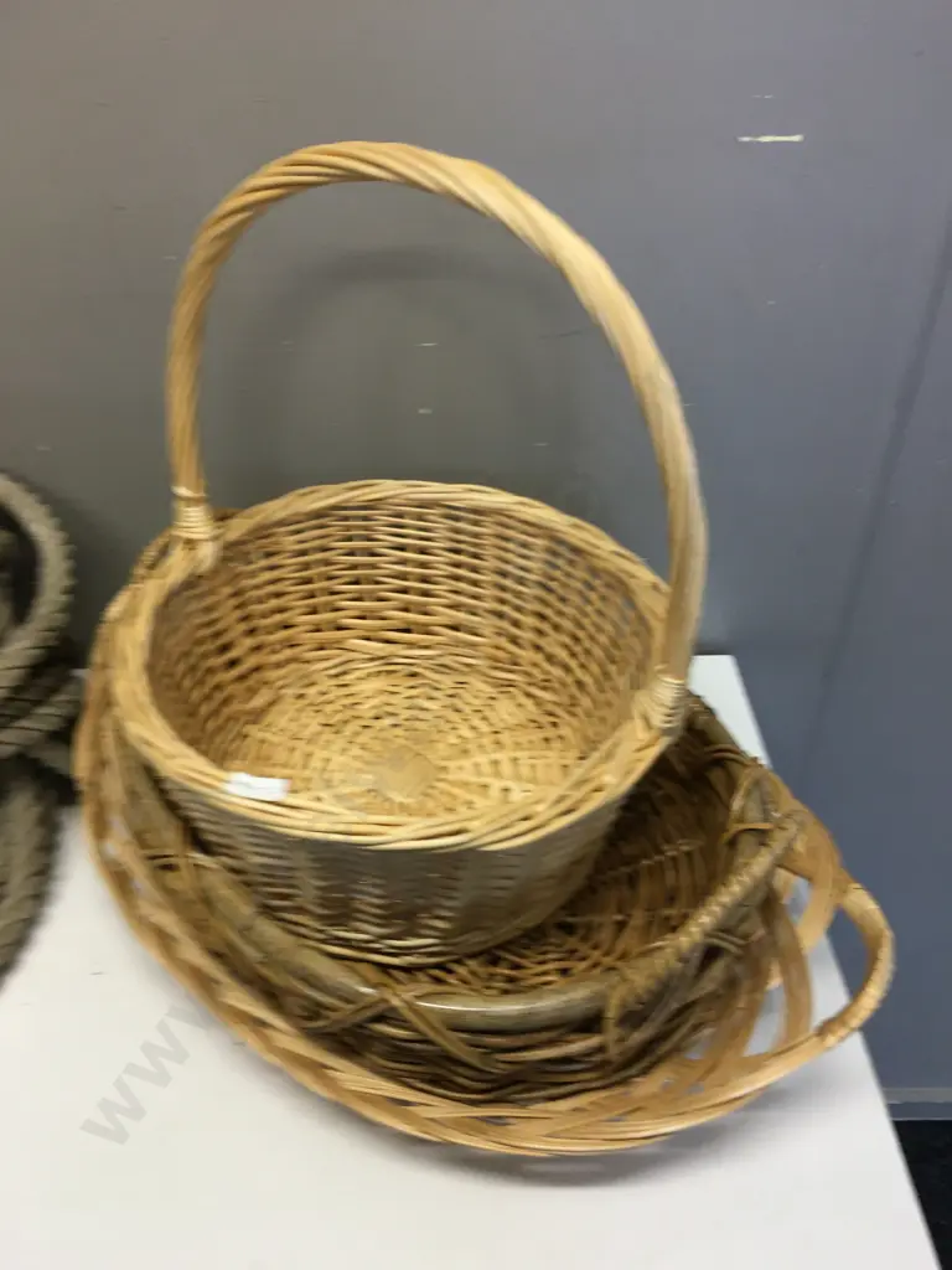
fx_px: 1063
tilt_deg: -34.4
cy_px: 635
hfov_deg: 48.2
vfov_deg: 61.7
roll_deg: +0.5
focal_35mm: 29
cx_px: 476
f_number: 2.2
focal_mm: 4.15
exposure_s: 1/33
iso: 50
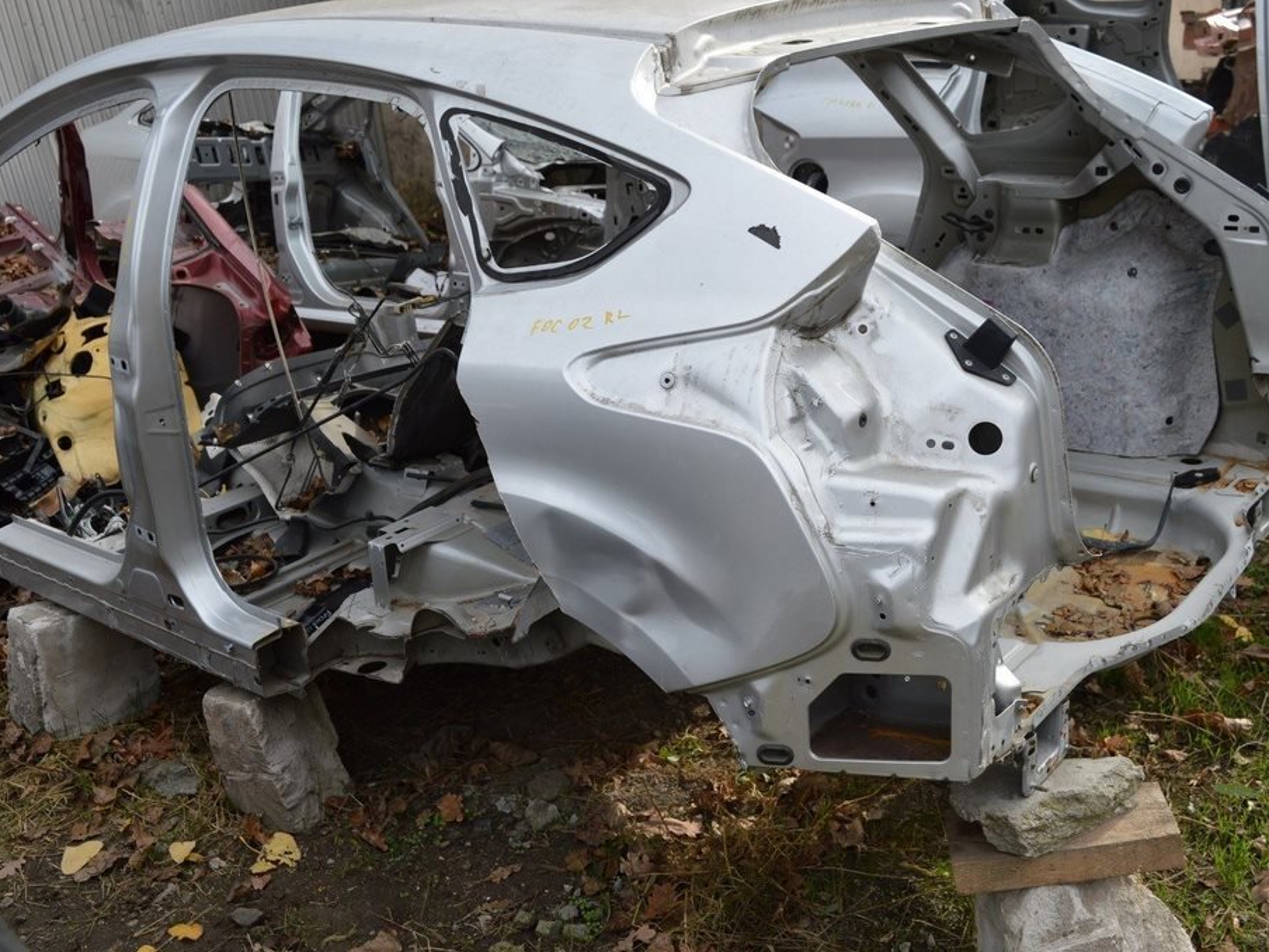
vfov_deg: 38.1
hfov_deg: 49.4
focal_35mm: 38
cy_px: 477
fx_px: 1376
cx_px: 577
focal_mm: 23
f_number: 5.6
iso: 100
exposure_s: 1/125
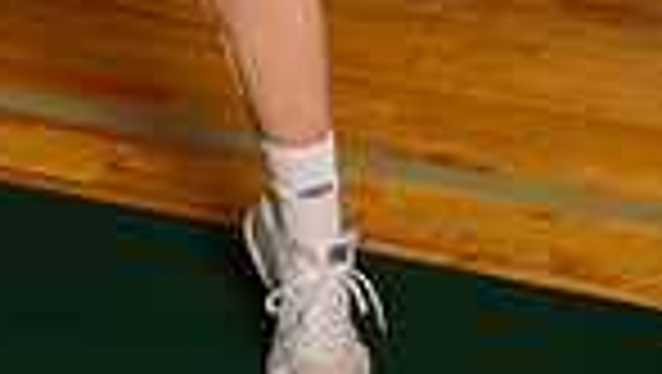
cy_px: -514
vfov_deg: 8.0
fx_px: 2477
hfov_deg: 15.1
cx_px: 72
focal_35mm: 141
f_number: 5.6
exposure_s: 1/250
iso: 125
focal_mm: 44
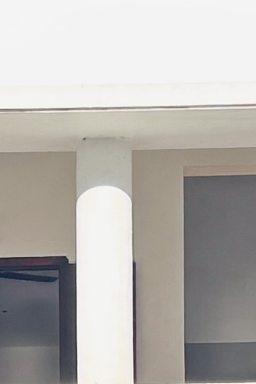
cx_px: 22
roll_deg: +0.8
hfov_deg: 5.9
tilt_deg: +3.8
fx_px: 2496
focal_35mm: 234
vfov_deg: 8.3
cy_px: 778
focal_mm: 5.96
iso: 50
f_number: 1.6
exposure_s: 1/493
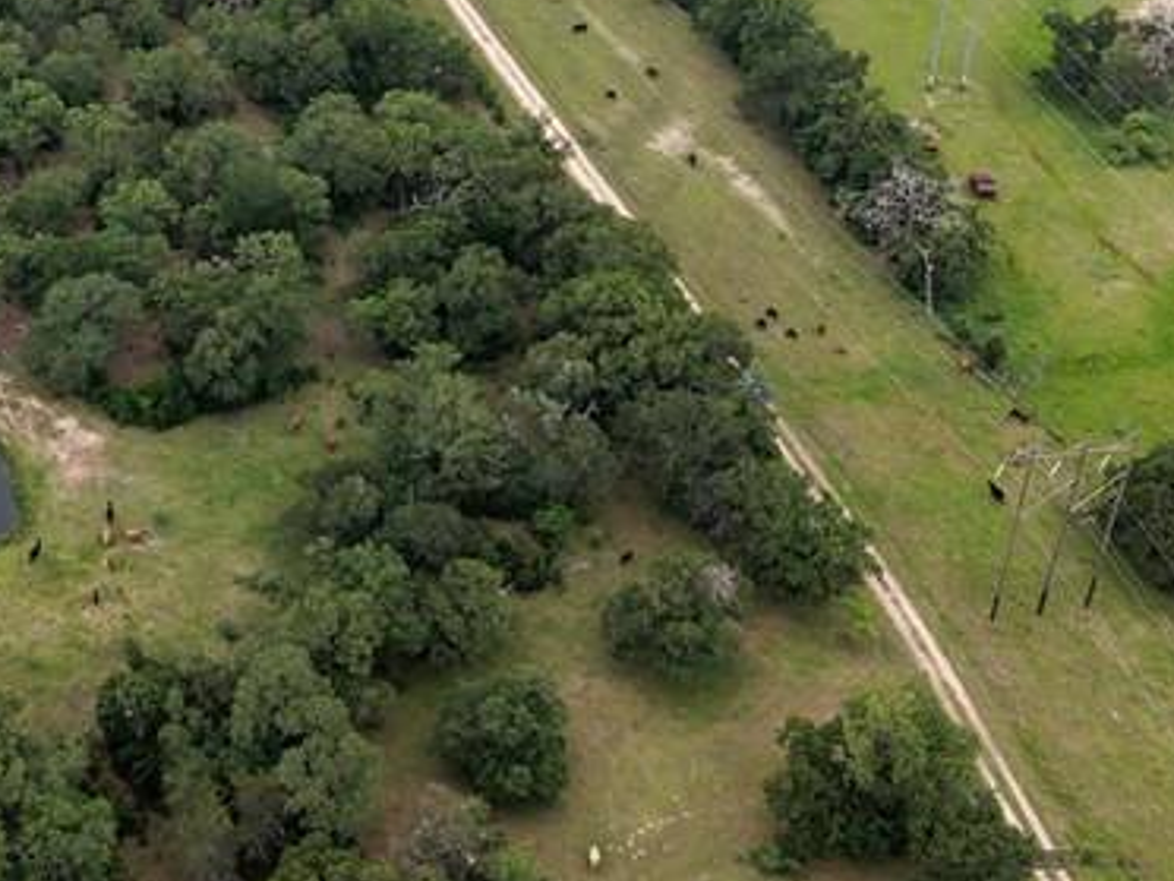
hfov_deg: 28.3
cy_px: 202
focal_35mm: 66
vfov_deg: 22.0
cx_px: 133
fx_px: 2238
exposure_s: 1/2000
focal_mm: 8.67
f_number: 1.8
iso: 200
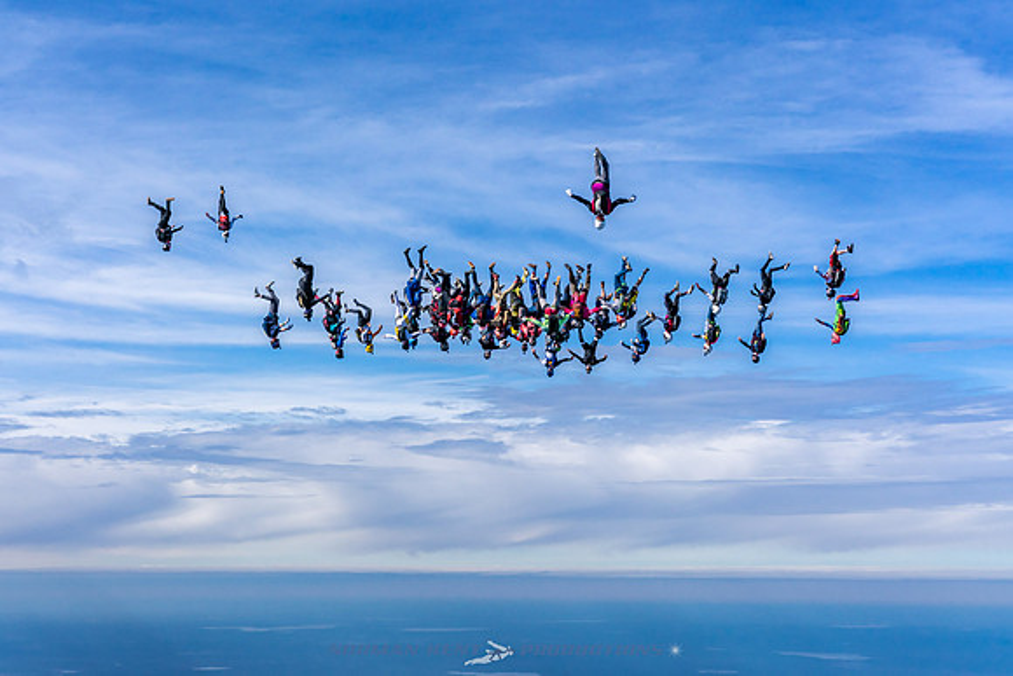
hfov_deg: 30.9
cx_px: 562
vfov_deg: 20.9
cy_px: 350
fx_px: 1828
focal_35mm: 65
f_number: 13
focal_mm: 55
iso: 800
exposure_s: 1/1600
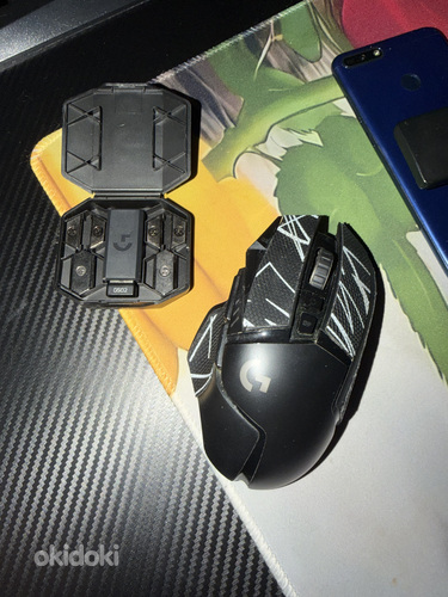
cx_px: 224
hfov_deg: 56.8
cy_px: 298
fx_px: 414
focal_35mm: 24
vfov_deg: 71.6
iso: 32
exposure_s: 1/51
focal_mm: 2.22
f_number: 2.2
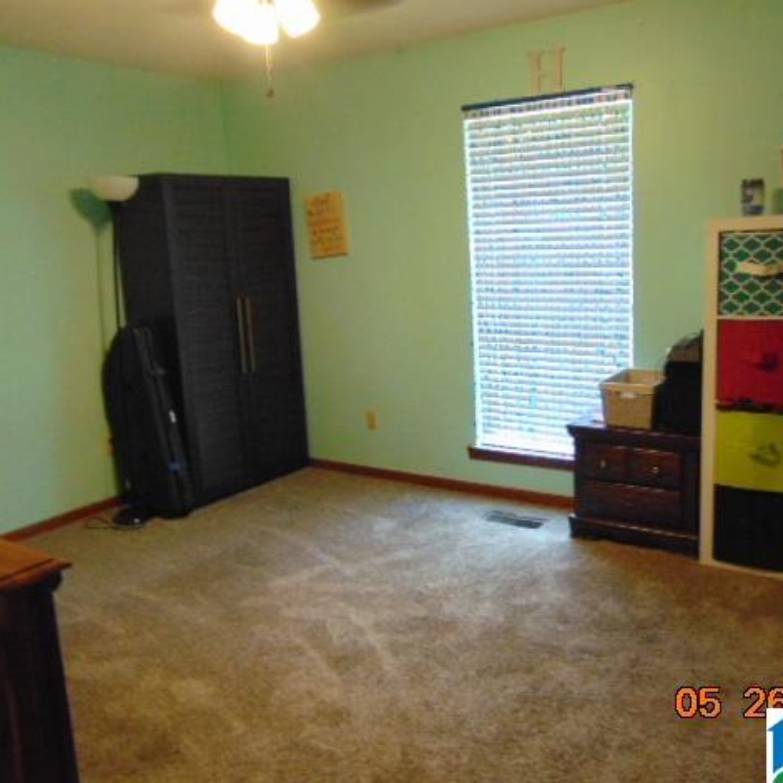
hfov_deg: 53.9
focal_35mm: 30
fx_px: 768
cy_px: 386
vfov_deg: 54.0
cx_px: 434
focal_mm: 4.5
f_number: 3
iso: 500
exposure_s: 1/20
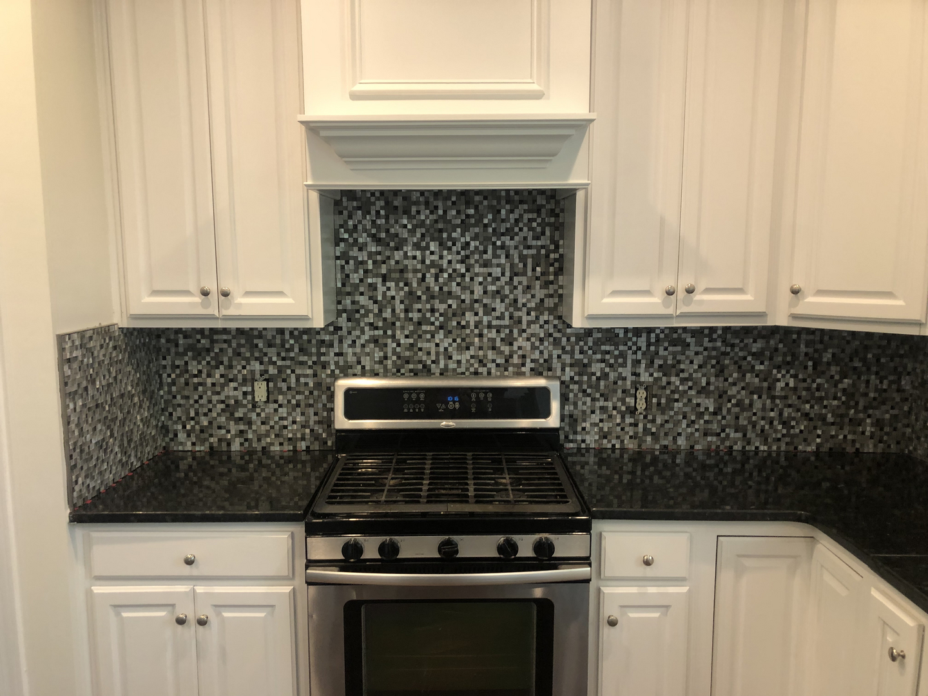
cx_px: 464
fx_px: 751
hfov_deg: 63.4
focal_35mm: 28
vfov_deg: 49.7
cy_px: 348
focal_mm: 3.99
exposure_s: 1/17
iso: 40
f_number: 1.8
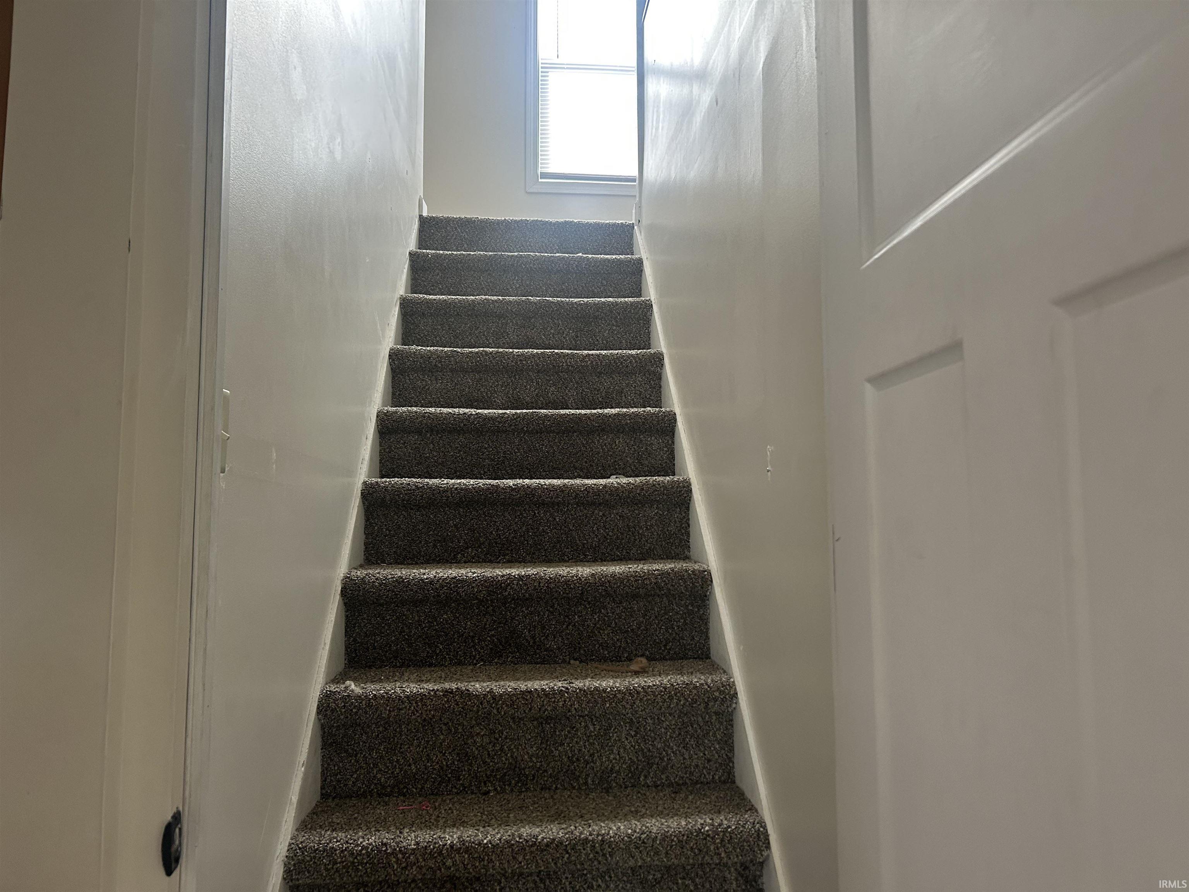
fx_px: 893
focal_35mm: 26
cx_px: 594
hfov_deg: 67.3
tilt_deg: +5.9
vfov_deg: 53.1
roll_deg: +0.4
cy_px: 446
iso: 200
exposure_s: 1/60
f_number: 1.5
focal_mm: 5.7
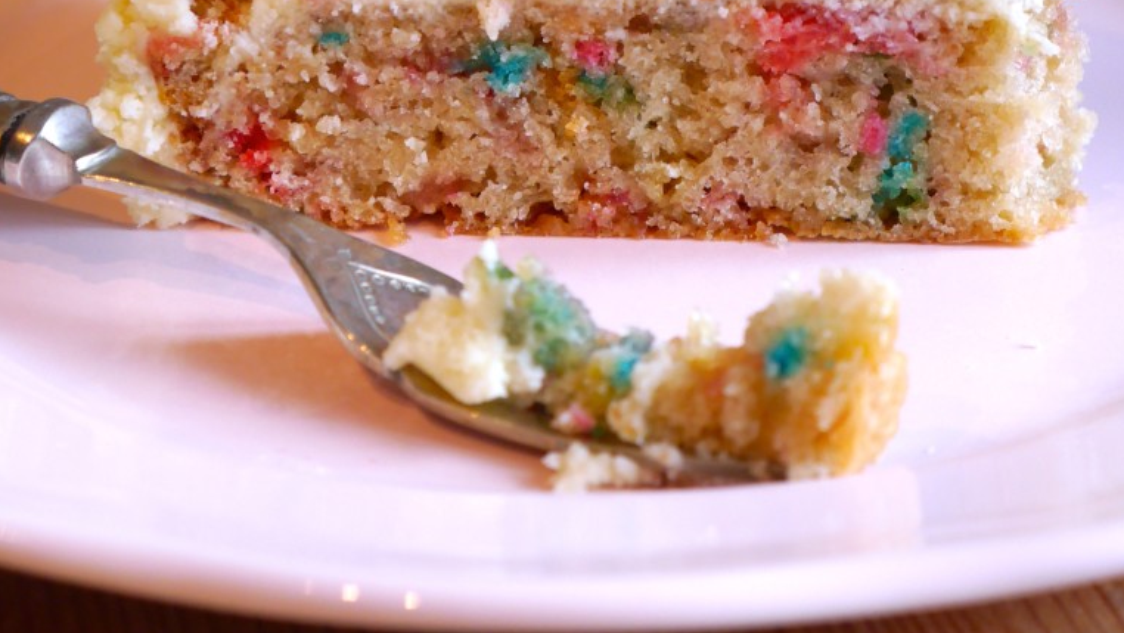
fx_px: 3667
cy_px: 9
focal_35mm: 123
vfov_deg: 9.8
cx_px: 564
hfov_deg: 17.4
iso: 500
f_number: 5.6
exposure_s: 1/80
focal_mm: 42
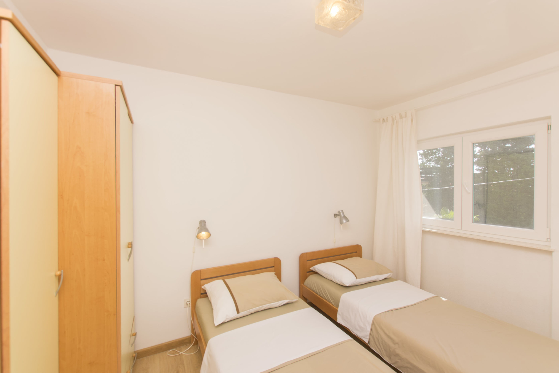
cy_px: 186
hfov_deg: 100.4
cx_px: 280
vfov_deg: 77.3
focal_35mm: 15
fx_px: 233
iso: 200
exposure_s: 1/160
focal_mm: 10
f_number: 5.6
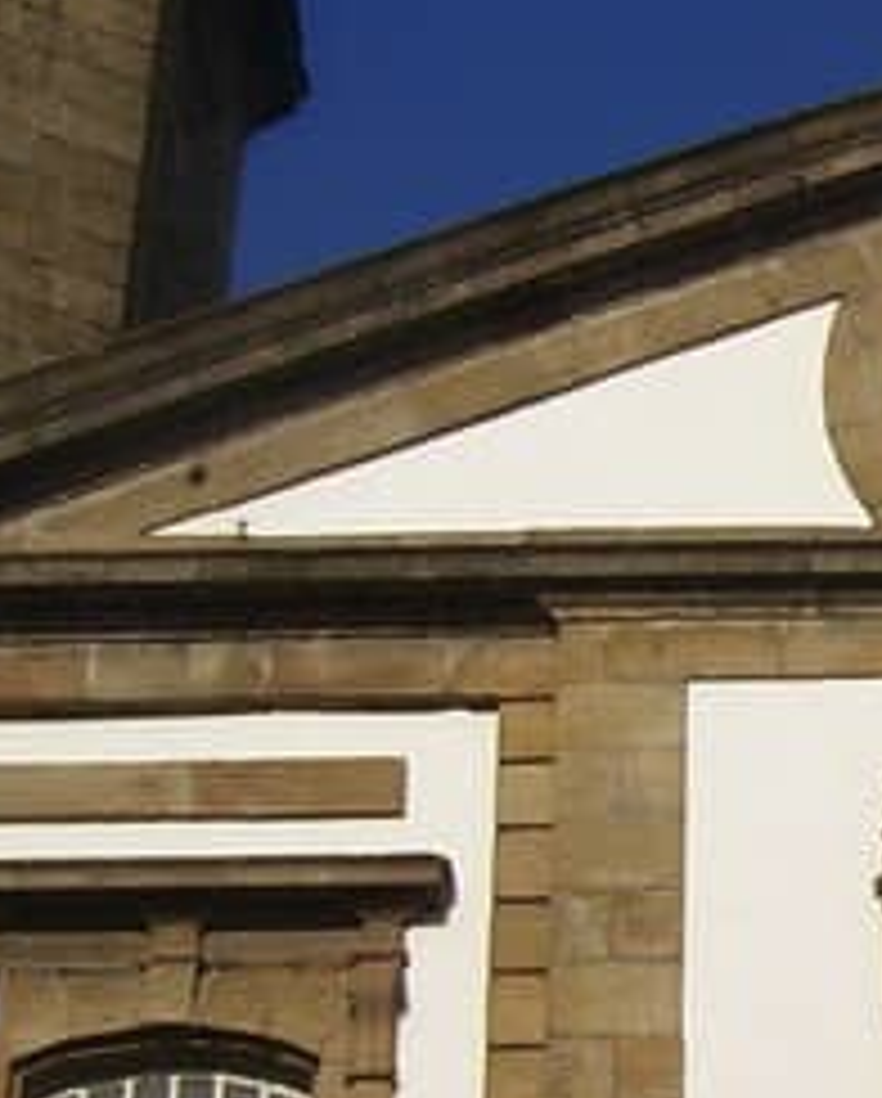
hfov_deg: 10.9
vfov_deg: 13.8
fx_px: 4524
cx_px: 1040
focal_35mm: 139
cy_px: 680
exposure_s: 1/1000
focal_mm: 5.6
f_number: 4.8
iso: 80
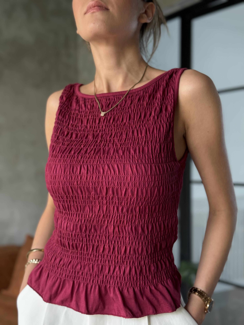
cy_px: 162
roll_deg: -0.2
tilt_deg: -0.3
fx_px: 451
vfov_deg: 39.7
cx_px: 122
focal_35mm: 48
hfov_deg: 30.3
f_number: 1.78
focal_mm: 6.76
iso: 160
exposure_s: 1/60
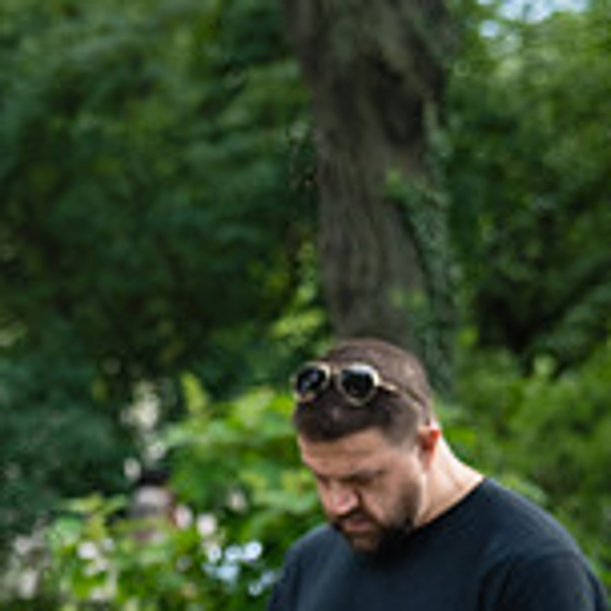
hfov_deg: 7.6
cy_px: 745
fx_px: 4413
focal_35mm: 221
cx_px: -537
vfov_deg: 7.8
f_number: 4
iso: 1600
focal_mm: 65
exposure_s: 1/800
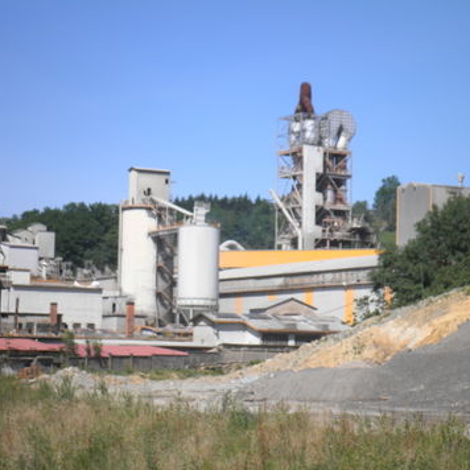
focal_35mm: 87
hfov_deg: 19.9
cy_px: 236
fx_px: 1336
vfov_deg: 19.9
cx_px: 226
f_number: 4.7
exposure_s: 1/500
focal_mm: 13
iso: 64
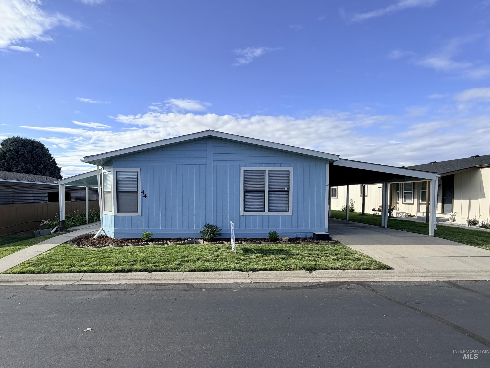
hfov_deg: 102.1
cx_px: 245
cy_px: 184
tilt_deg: -2.6
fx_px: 198
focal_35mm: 14
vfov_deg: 85.7
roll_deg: +0.4
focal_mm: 2.22
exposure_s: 1/770
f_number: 2.2
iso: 25
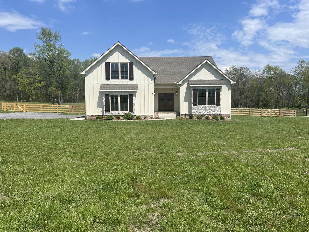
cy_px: 116
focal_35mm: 26
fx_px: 232
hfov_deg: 67.3
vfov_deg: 53.1
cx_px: 154
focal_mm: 5.7
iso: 50
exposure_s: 1/5587
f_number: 1.5
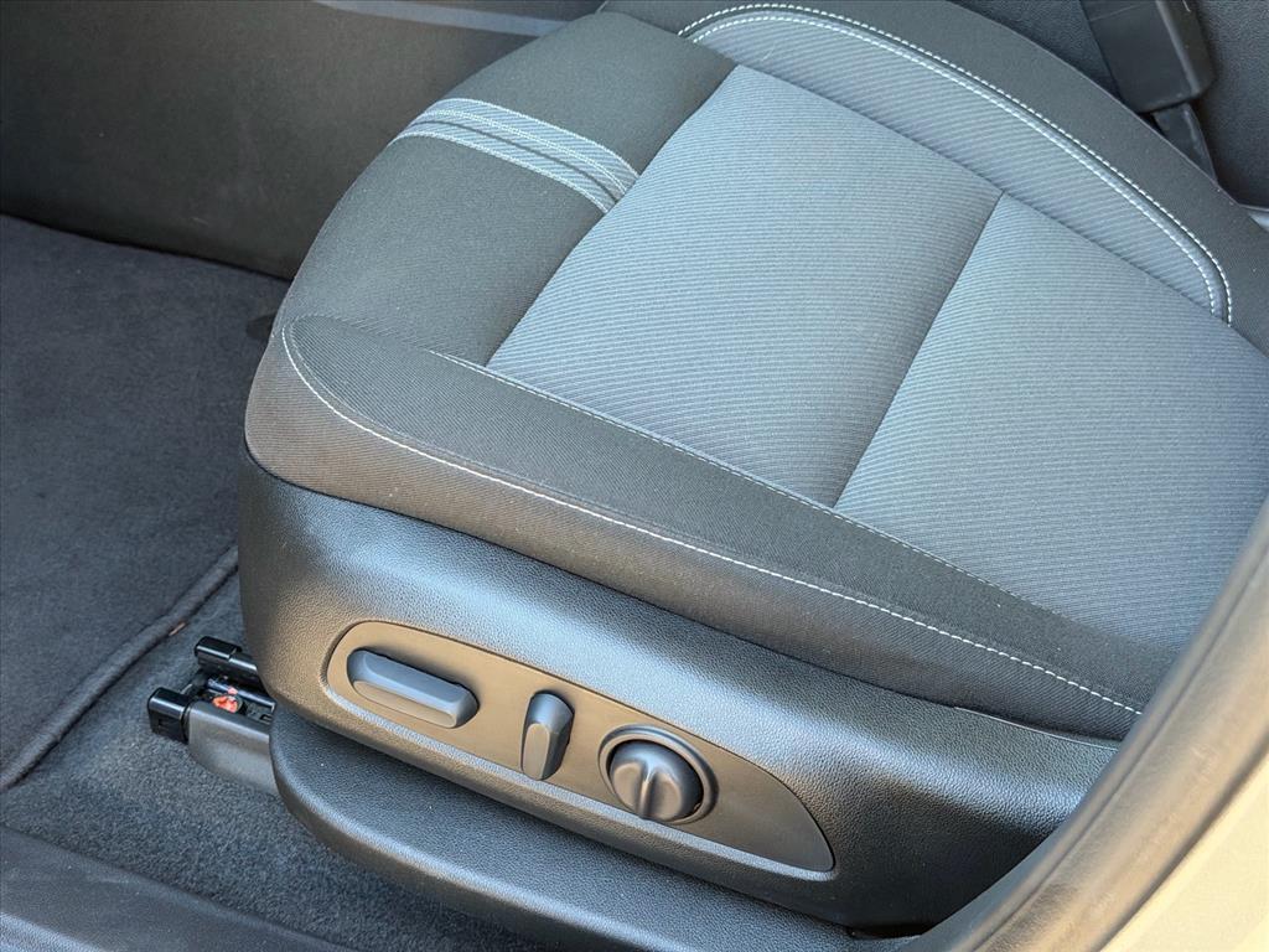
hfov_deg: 39.7
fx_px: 1760
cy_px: 476
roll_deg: -3.1
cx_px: 634
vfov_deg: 30.3
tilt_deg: -38.8
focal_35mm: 48
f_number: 1.78
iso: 200
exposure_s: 1/76
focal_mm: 6.76
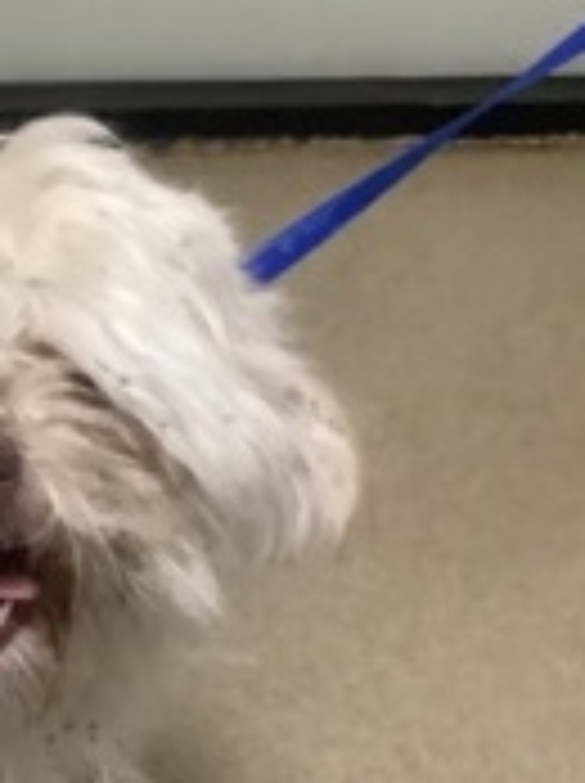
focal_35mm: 75
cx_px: -88
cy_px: 621
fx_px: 1694
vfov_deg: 25.6
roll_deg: -3.7
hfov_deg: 18.7
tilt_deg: -39.6
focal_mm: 3.3
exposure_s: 1/60
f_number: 2.4
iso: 250
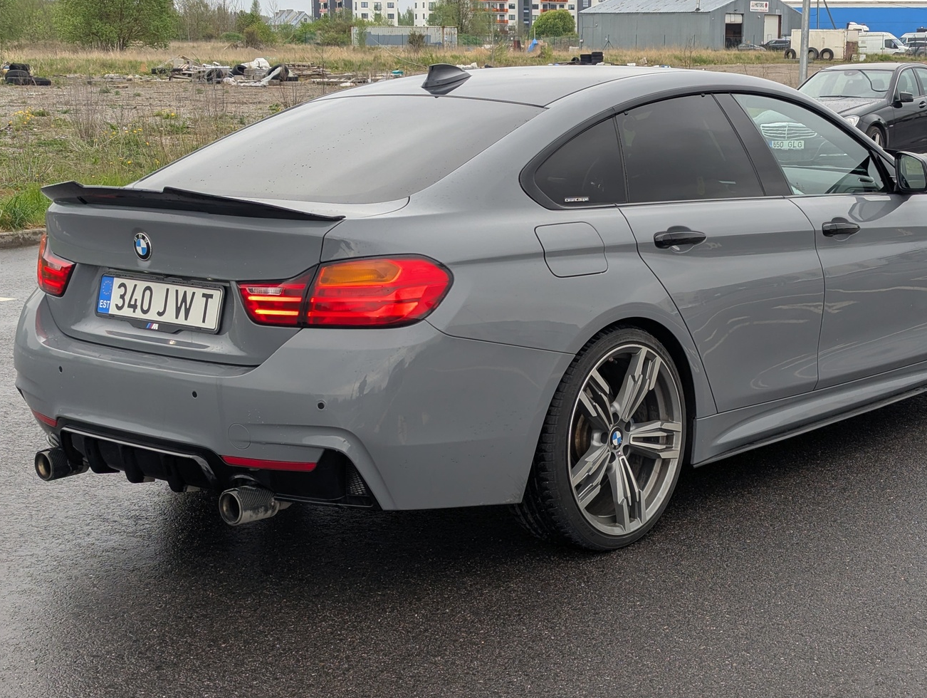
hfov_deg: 32.6
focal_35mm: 59
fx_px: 1582
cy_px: 340
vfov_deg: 24.9
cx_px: 559
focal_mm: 6.81
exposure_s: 1/218
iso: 45
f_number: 1.85
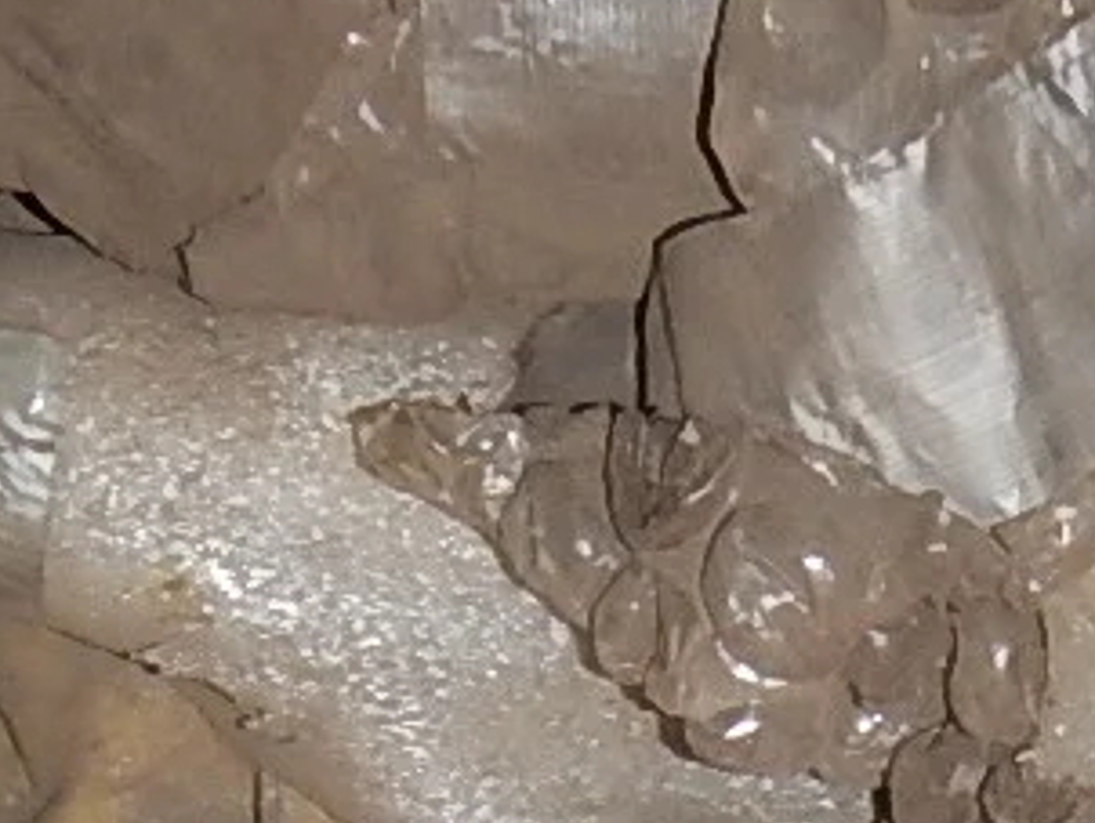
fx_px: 4021
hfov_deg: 14.8
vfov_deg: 10.9
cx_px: 1468
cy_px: 1483
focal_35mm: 127
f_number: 2.8
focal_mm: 4.3
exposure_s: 1/30
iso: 200
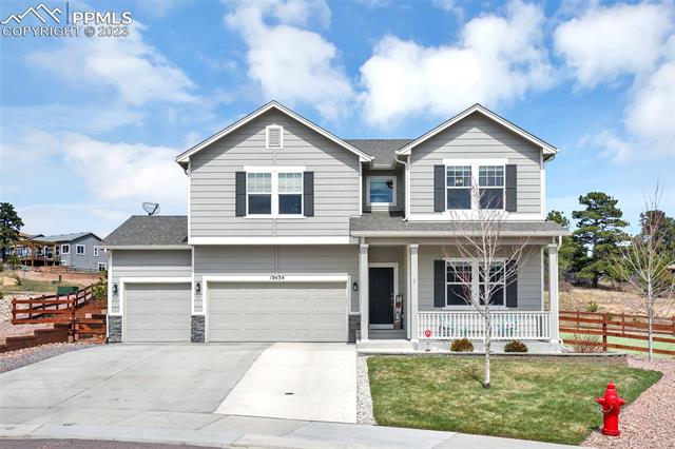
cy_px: 224
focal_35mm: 35
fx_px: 656
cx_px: 338
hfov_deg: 54.5
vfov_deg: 37.8
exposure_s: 1/500
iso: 100
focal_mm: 35
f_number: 8
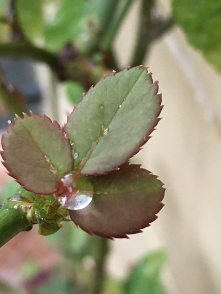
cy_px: 145
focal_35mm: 74
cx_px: 109
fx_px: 630
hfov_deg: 19.9
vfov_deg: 26.3
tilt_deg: -49.1
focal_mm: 4.15
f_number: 2.2
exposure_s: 1/33
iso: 160
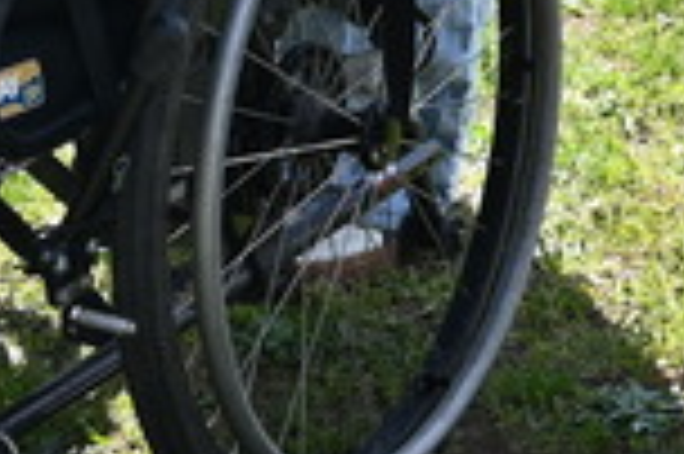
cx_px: 774
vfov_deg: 5.8
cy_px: -879
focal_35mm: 222
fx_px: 4213
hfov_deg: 9.2
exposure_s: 1/250
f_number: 5.6
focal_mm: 33
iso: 100
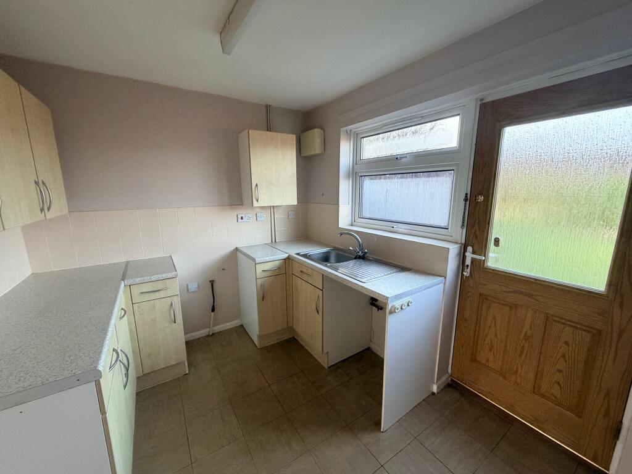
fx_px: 256
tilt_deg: -10.6
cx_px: 316
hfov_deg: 102.1
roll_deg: +0.2
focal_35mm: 14
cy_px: 237
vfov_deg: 85.7
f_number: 2.2
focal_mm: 2.22
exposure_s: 1/121
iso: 250
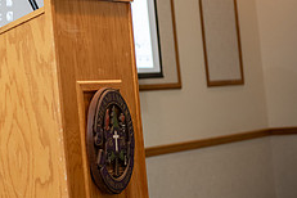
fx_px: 1287
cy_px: -19
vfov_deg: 8.7
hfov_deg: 12.8
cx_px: -64
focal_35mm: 156
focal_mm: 62
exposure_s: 1/200
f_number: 3.2
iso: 2000
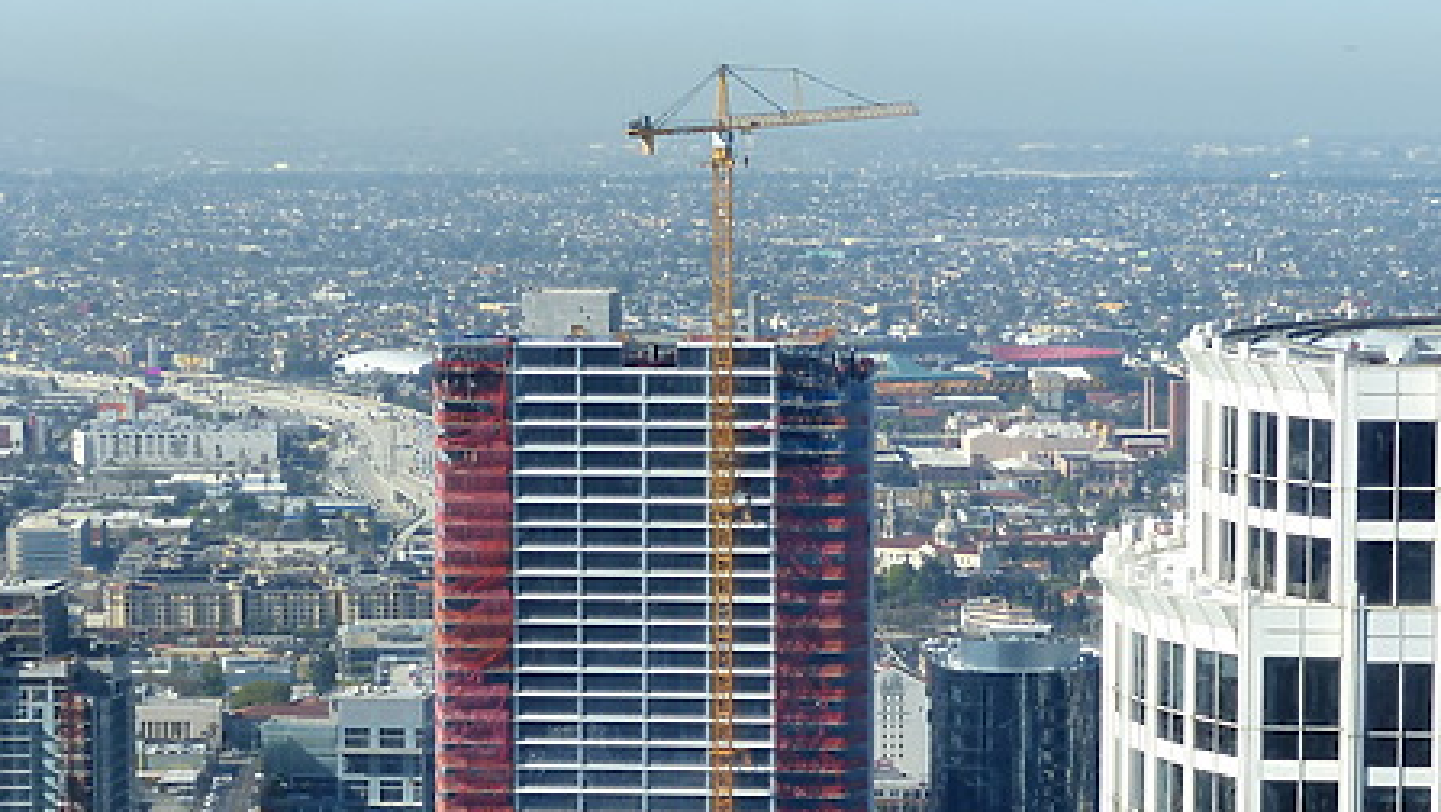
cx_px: 722
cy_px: 928
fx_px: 5811
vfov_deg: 7.9
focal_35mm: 152
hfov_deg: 14.1
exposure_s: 1/400
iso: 100
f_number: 4
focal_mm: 18.7
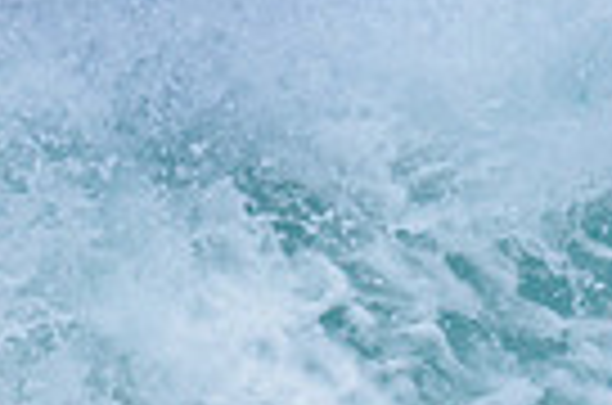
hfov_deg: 0.4
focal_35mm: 4687
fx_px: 79493
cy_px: 442
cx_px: 1076
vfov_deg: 0.3
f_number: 6.3
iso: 200
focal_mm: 800
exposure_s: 1/2500
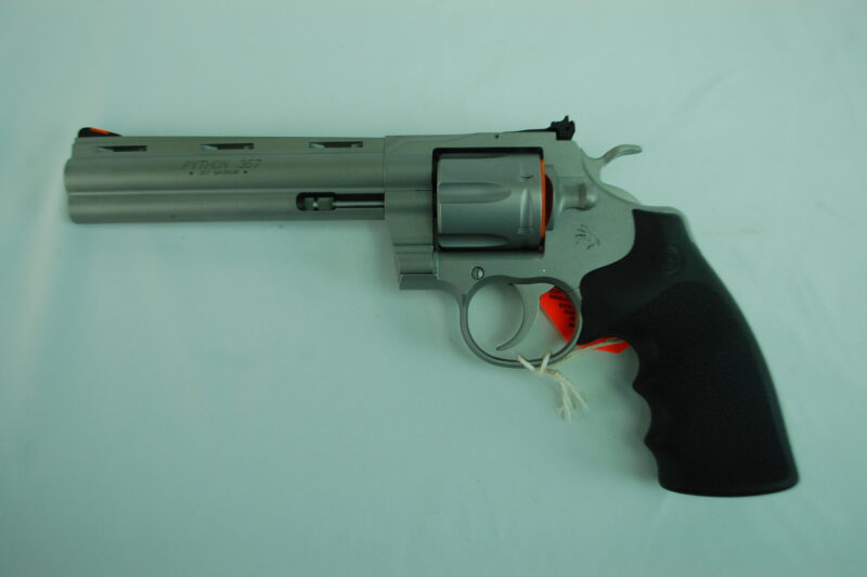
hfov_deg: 57.3
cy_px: 288
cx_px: 434
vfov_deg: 39.9
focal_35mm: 33
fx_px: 794
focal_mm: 22
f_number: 4.5
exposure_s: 1/80
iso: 400
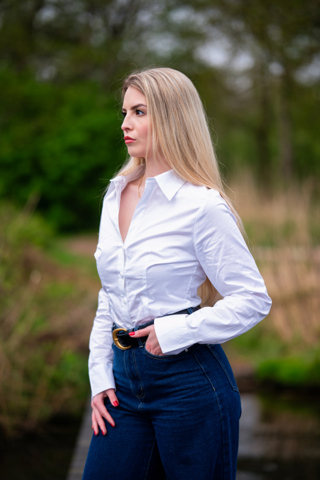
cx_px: 160
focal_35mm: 85
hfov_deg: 16.1
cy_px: 240
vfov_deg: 23.9
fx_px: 1135
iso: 80
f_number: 1.8
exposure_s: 1/640
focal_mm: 85
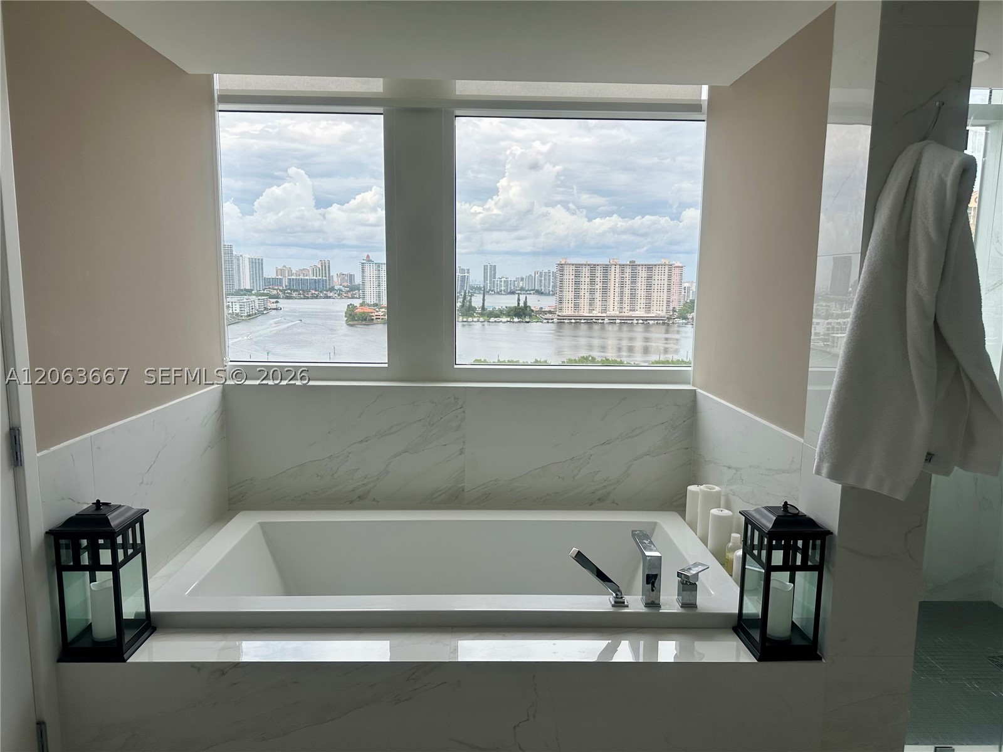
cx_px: 502
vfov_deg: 56.8
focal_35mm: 24
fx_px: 695
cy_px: 376
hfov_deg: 71.6
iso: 80
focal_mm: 6.86
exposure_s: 1/2252
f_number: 1.78
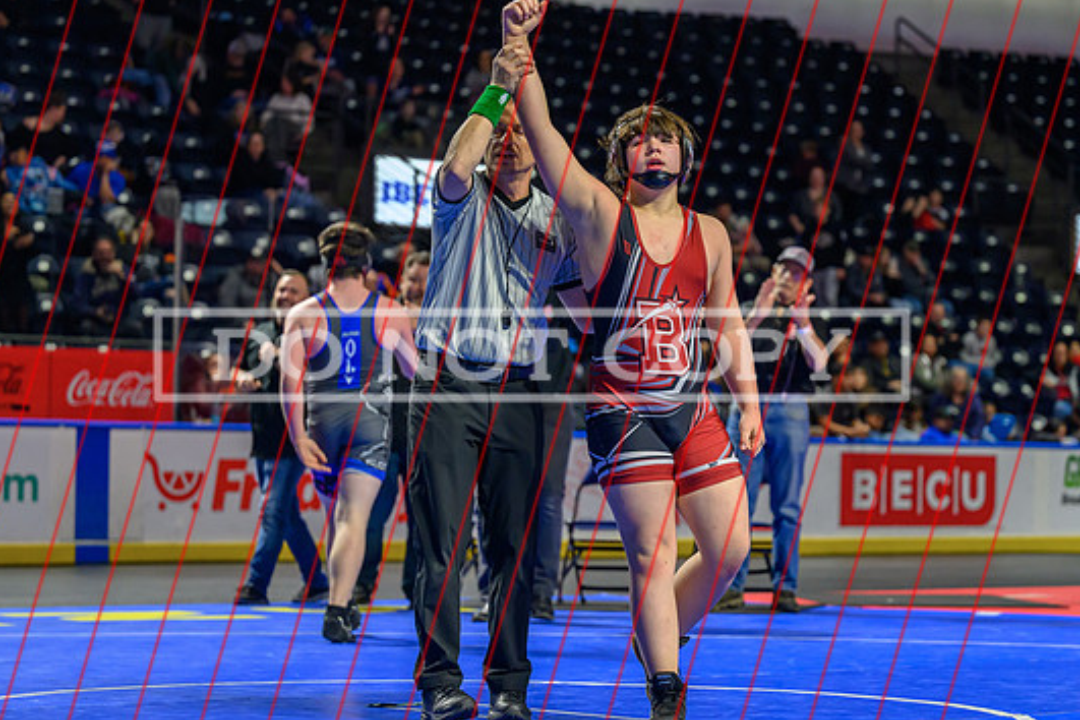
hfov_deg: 18.4
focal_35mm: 111
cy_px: 354
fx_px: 3330
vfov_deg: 12.3
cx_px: 655
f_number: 2.8
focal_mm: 79
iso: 2500
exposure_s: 1/800
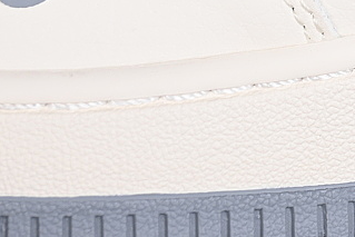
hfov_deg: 8.0
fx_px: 2506
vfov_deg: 5.4
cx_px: 511
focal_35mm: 254
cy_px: -145
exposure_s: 1/80
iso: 160
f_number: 7.1
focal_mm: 50
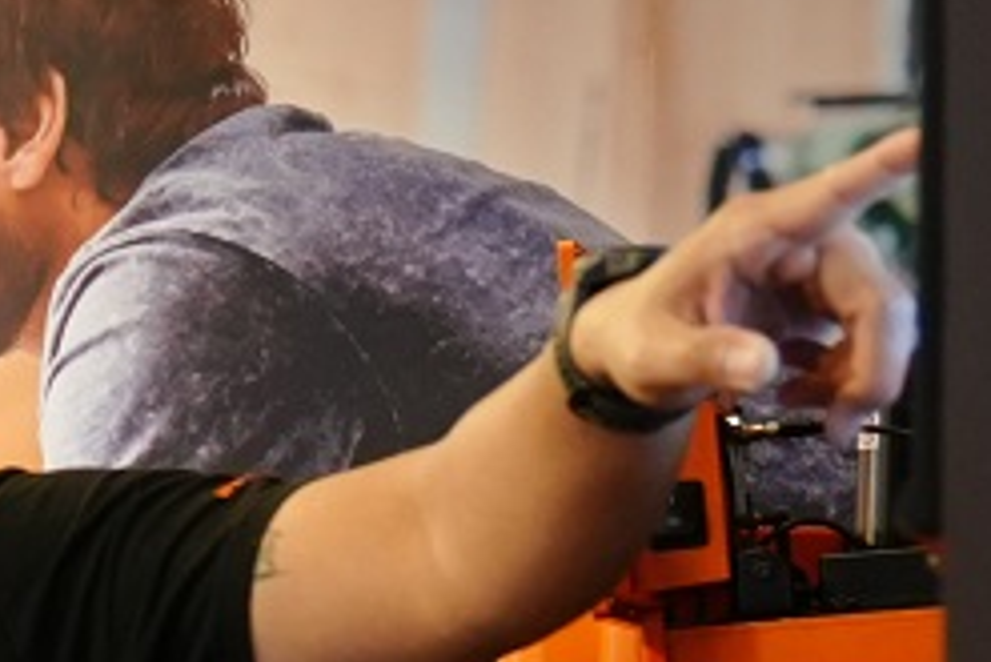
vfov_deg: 5.8
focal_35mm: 235
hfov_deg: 8.1
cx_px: -1318
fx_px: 6473
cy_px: 790
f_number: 3.2
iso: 1250
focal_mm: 28
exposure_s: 1/121
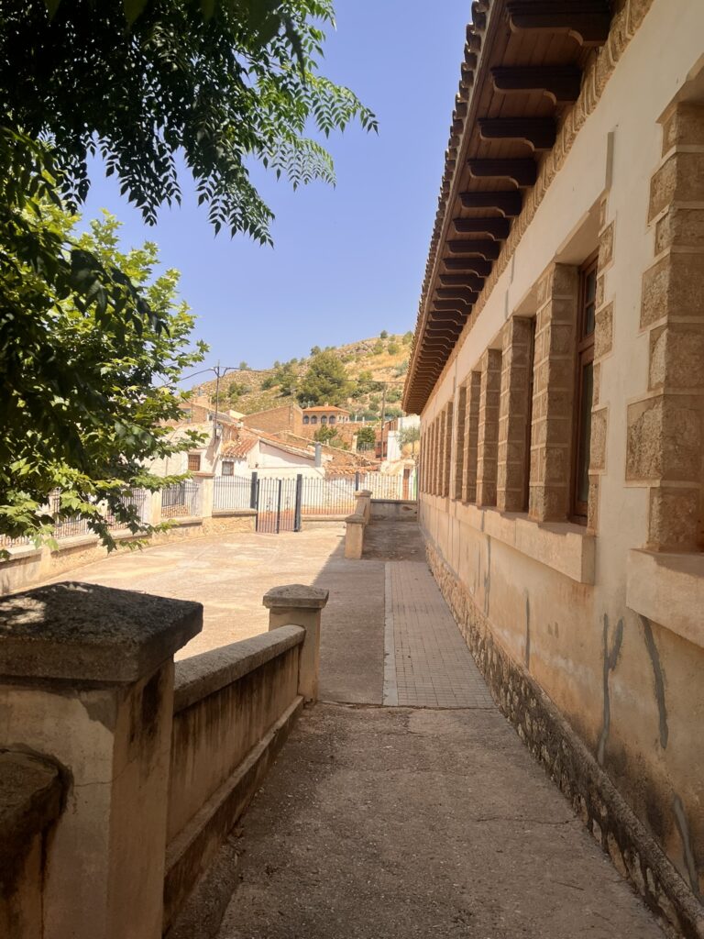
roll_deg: -3.1
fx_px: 705
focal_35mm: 26
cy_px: 470
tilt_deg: +0.3
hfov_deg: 53.1
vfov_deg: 67.3
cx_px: 352
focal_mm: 5.1
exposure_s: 1/2410
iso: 50
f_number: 1.6
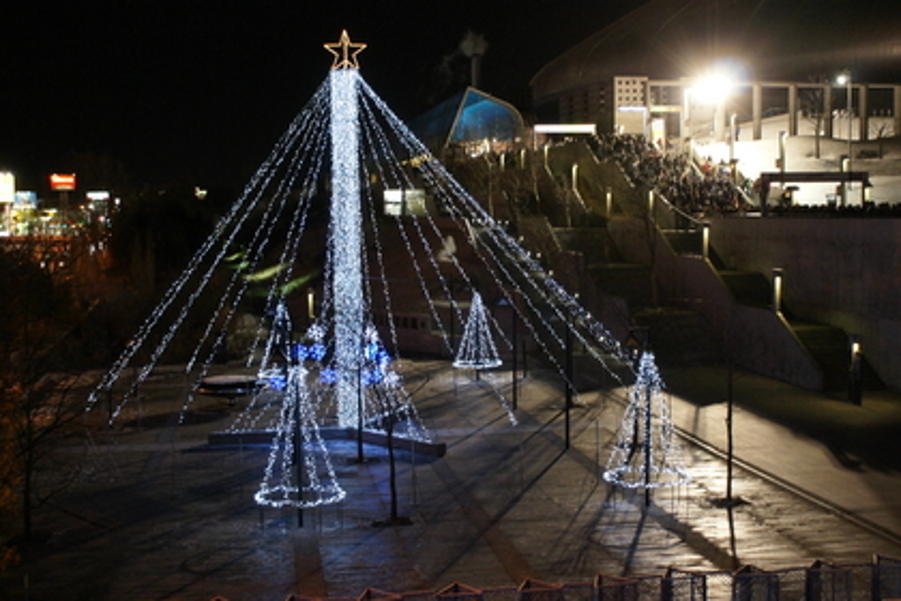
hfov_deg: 37.9
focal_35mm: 52
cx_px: 450
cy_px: 300
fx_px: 1314
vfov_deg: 25.8
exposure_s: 1/10
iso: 1600
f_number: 5.6
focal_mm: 35
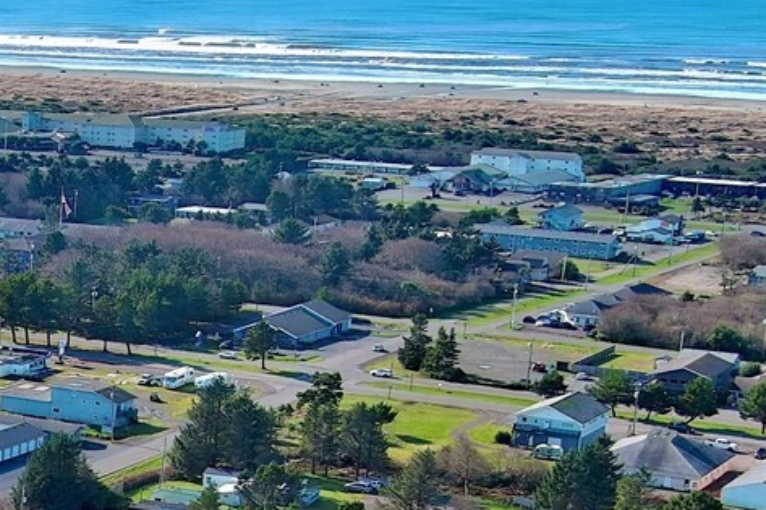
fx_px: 2212
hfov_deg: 18.0
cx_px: -292
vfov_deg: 12.7
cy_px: 668
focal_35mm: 104
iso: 100
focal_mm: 10.57
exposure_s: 1/793
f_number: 2.8
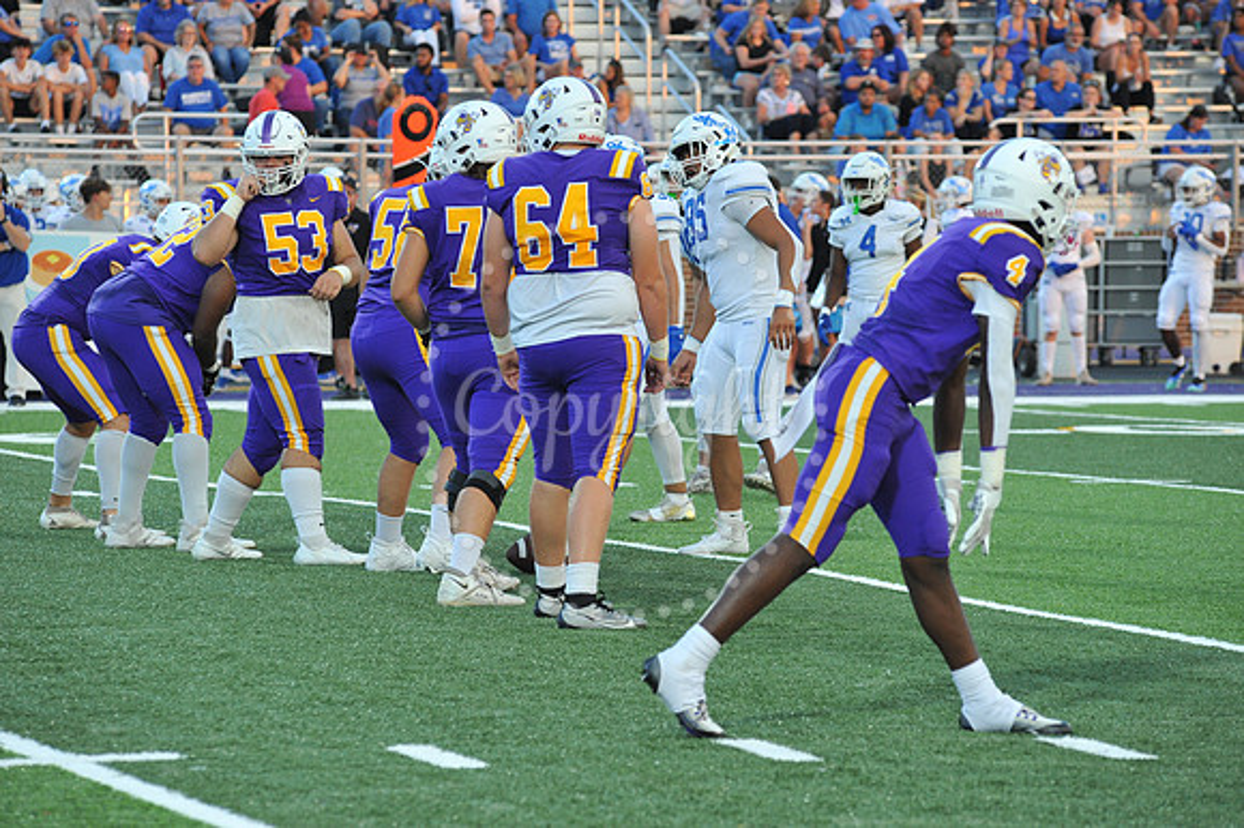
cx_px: 622
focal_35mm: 200
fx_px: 6907
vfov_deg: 6.9
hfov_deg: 10.3
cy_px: 414
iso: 1600
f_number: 6.3
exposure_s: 1/400
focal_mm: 200
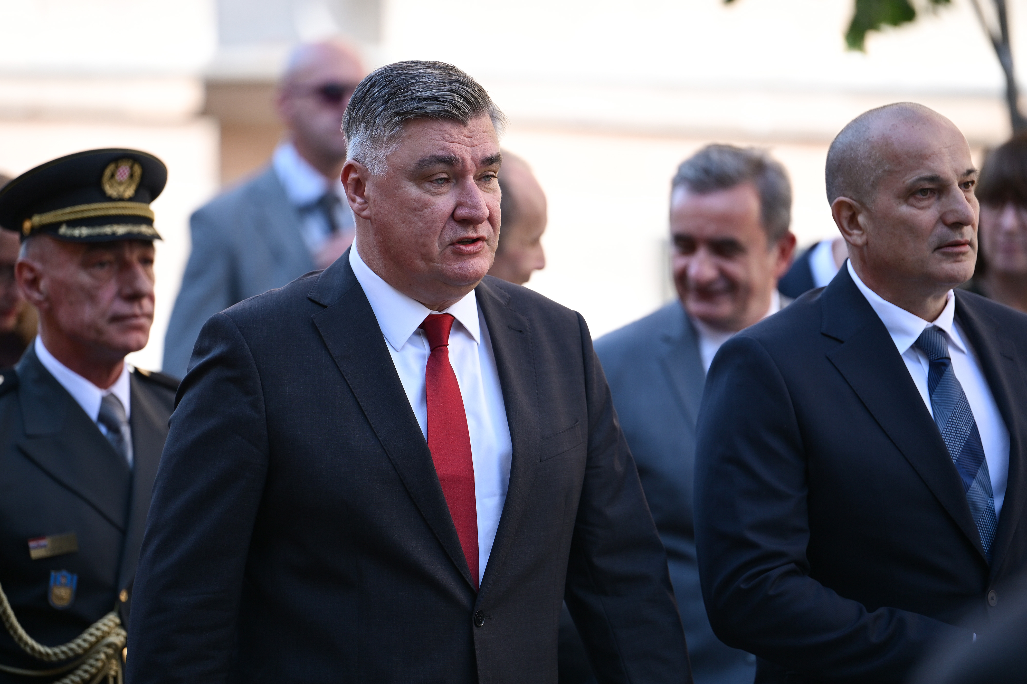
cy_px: 342
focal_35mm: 200
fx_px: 5703
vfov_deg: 6.9
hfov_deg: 10.3
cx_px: 514
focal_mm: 200
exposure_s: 1/1000
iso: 320
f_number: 2.8
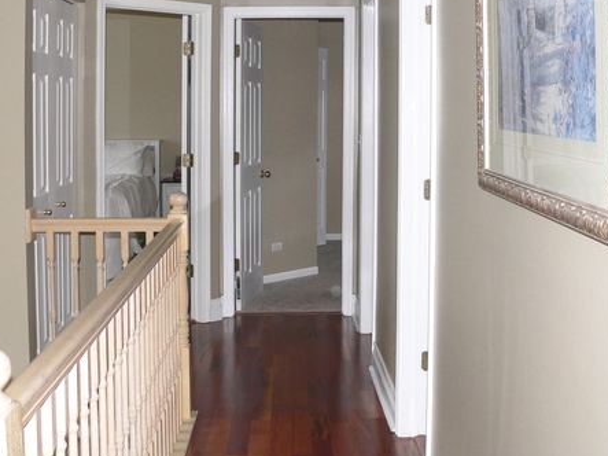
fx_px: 913
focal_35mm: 52
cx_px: 329
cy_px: 157
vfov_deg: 27.9
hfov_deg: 36.8
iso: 80
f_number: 2.8
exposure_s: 1/60
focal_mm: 6
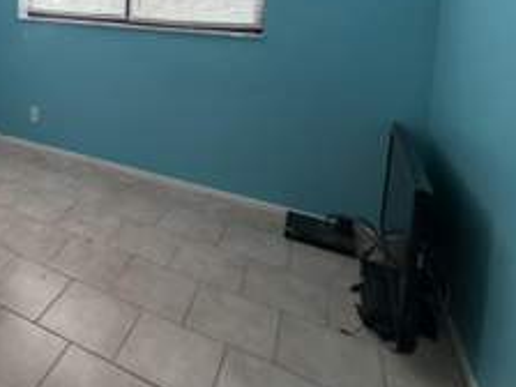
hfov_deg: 52.3
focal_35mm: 30
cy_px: 15
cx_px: 46
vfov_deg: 41.7
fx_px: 447
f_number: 2.2
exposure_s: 1/121
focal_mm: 2.22
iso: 320
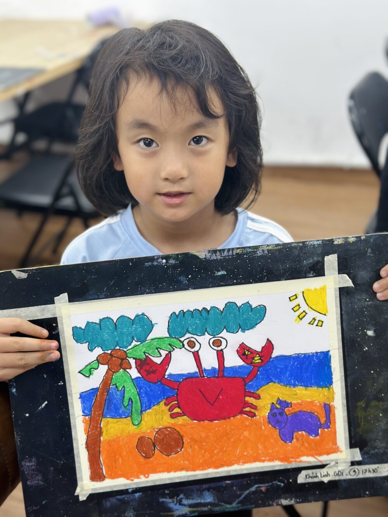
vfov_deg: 39.7
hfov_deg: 30.3
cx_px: 194
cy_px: 258
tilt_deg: -26.9
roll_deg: +2.8
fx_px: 717
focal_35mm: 48
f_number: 1.78
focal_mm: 6.86
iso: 64
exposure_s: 1/100
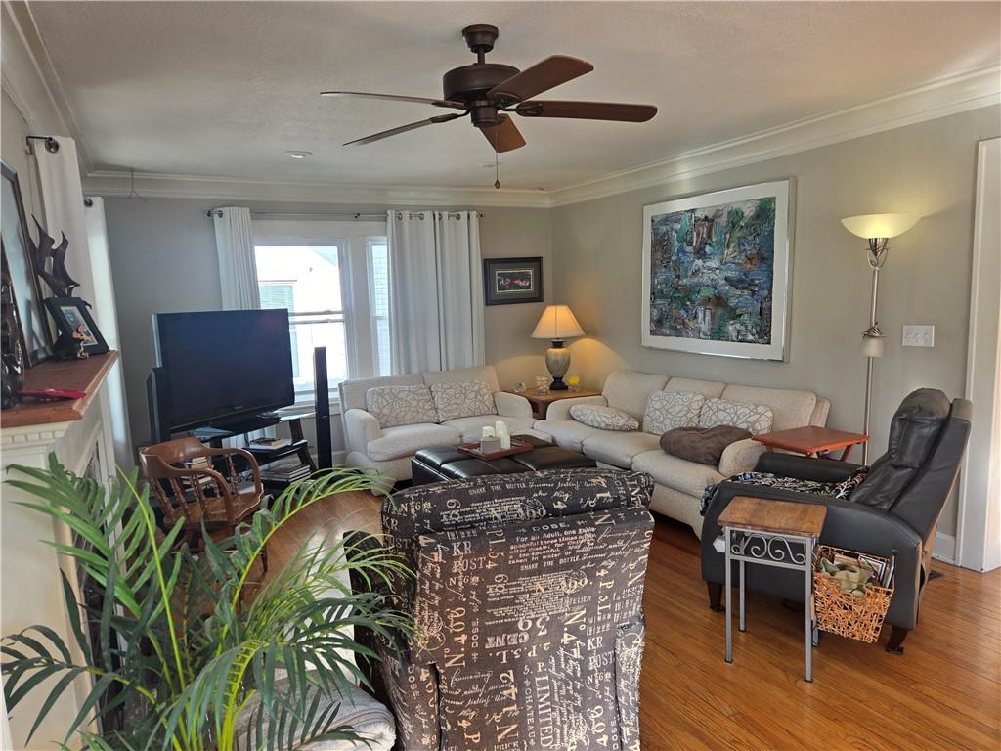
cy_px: 376
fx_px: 665
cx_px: 500
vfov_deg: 58.9
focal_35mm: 23
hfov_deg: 73.9
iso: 32
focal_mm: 5.4
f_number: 1.8
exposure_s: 1/120
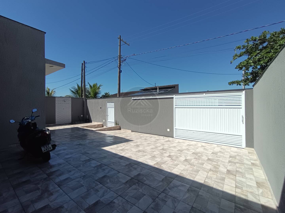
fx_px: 123
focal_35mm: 15
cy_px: 106
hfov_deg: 98.2
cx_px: 142
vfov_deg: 81.7
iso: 60
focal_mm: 1.65
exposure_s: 1/2079
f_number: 2.2
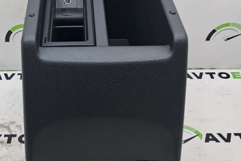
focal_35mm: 51
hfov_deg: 38.2
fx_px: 342
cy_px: 51
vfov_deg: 26.3
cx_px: 73
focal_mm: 4
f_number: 1.8
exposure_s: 1/50
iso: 50
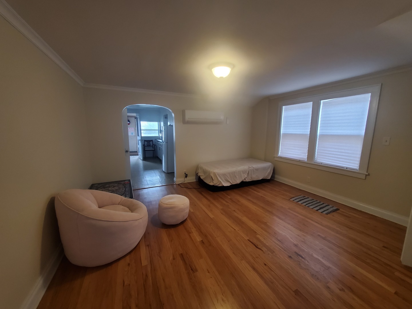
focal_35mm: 13
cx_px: 206
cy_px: 154
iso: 250
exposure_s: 1/60
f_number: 2.2
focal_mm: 1.8
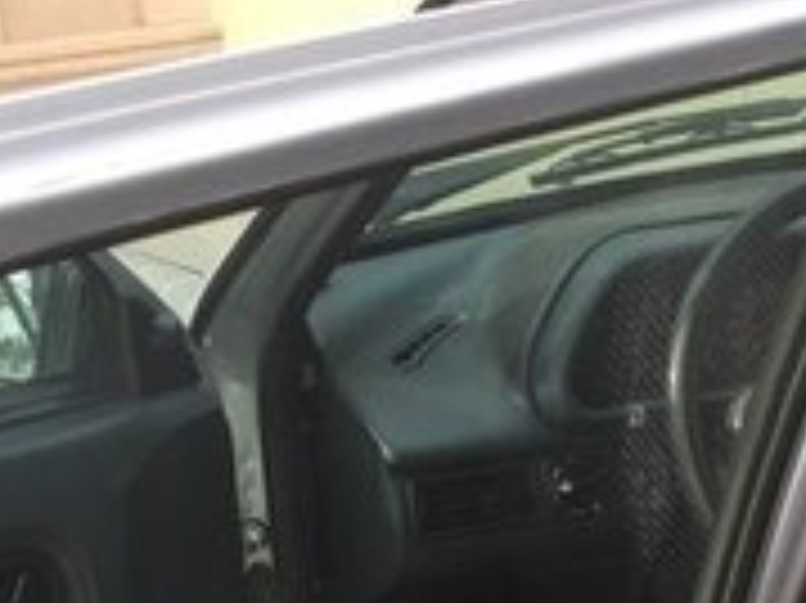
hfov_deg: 18.3
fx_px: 2490
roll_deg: +3.8
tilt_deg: -25.3
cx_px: 581
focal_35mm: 107
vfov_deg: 12.8
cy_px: 1001
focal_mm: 4.15
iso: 32
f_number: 2.2
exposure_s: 1/187
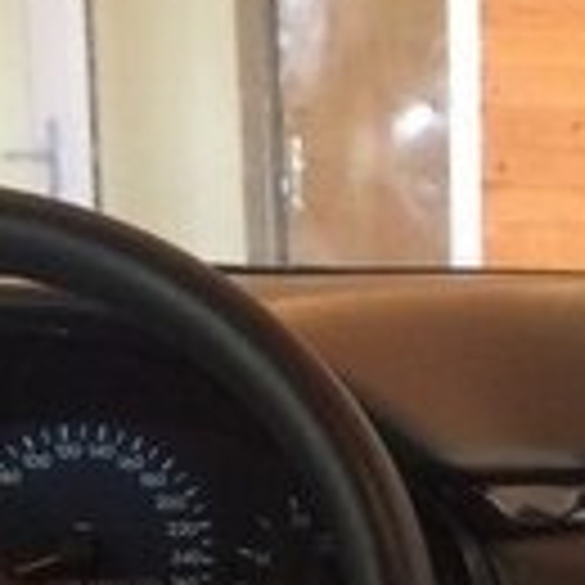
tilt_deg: -14.8
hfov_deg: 12.5
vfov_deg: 12.9
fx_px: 2486
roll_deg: -0.3
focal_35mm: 130
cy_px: 794
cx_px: 976
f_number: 2.2
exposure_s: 1/33
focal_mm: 4.15
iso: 250
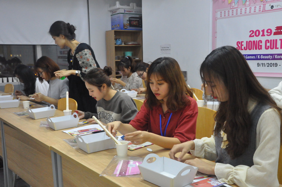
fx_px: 293
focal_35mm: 38
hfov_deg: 51.3
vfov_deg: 35.4
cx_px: 141
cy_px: 94
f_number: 8
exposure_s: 1/60
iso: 3200
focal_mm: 25
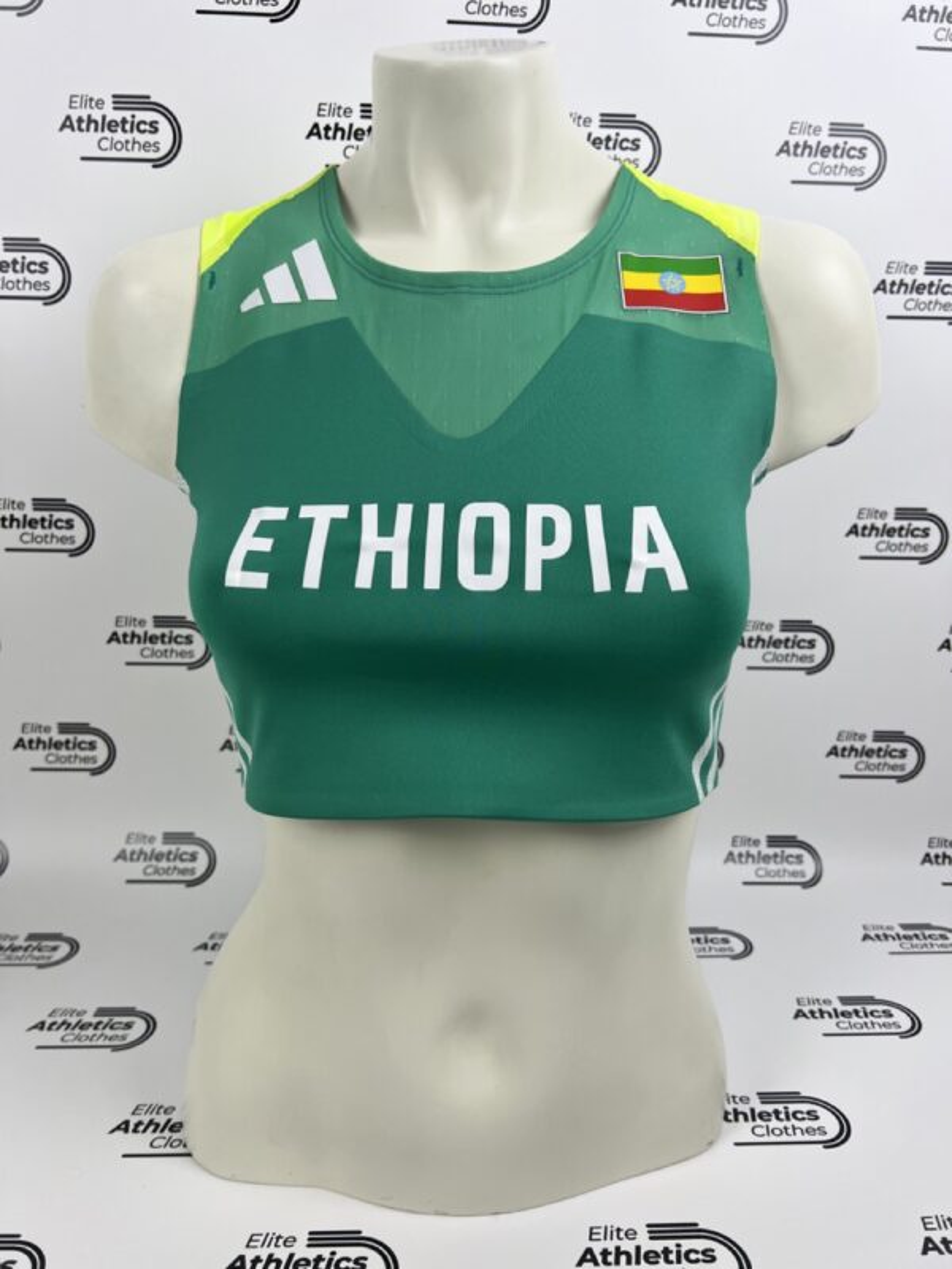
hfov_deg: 53.1
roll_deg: +0.5
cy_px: 634
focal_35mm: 26
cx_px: 476
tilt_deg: -13.8
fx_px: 953
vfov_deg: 67.3
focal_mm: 5.7
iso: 100
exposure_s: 1/121
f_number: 1.5
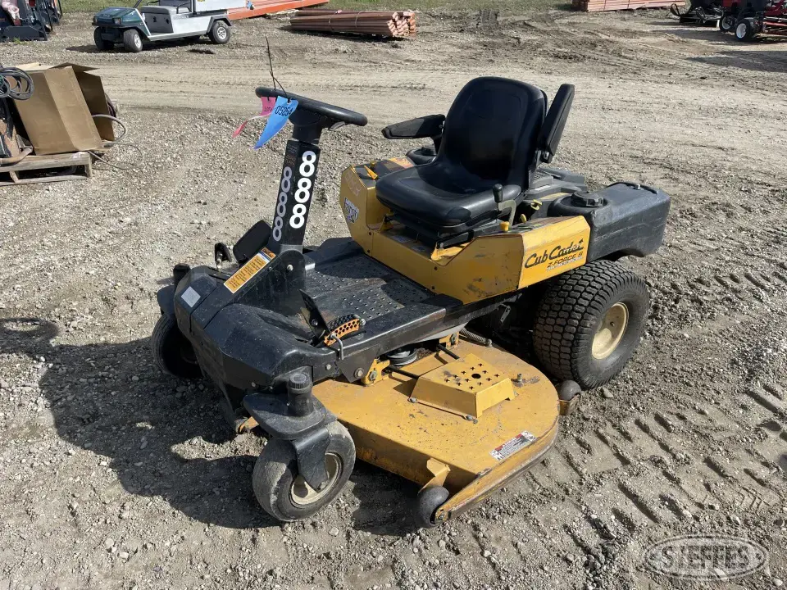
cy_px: 295
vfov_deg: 53.1
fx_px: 591
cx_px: 394
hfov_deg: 67.3
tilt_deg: -27.5
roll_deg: +0.9
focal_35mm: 26
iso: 32
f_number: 1.6
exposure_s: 1/2660
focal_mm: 5.1
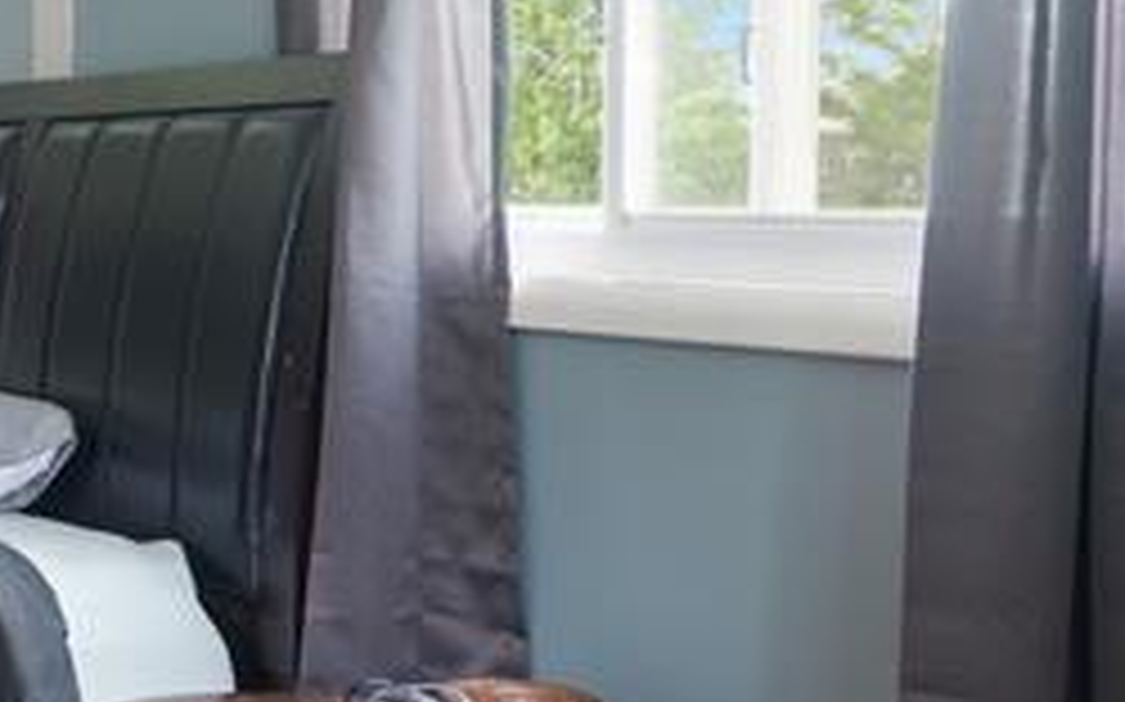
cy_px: 362
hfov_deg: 22.5
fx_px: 2176
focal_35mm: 71
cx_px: -657
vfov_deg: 18.3
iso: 400
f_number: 9
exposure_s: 1/6
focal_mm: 17
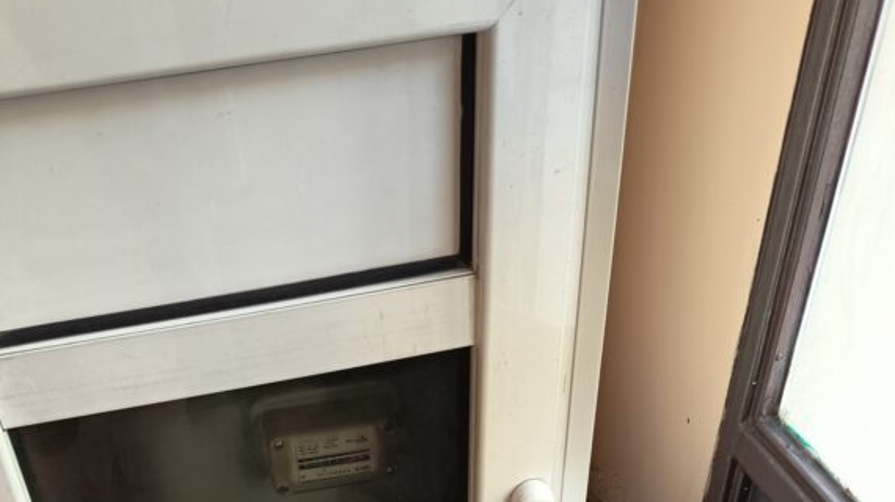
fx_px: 1115
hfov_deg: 43.5
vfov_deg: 22.9
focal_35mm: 47
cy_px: 637
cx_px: 361
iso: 168
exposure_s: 1/50
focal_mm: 5.27
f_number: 1.7
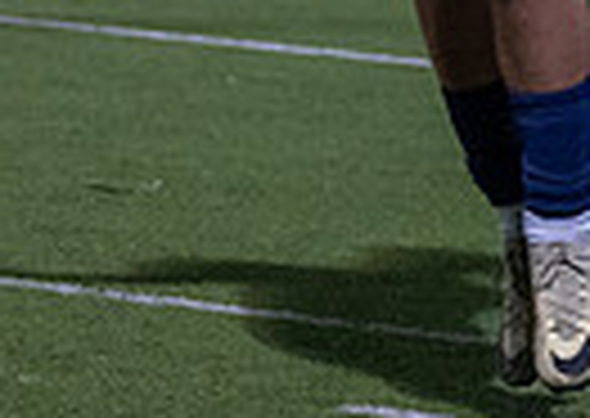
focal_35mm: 571
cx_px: 577
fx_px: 9548
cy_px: -246
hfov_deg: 3.5
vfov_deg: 2.5
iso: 3200
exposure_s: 1/1000
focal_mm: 76
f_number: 2.8
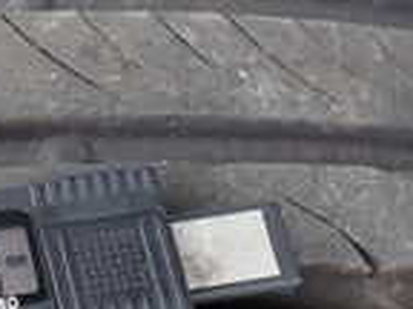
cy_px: 369
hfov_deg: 17.9
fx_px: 1241
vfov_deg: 13.8
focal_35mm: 104
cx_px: -98
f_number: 2.8
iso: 100
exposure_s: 1/125
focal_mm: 4.5
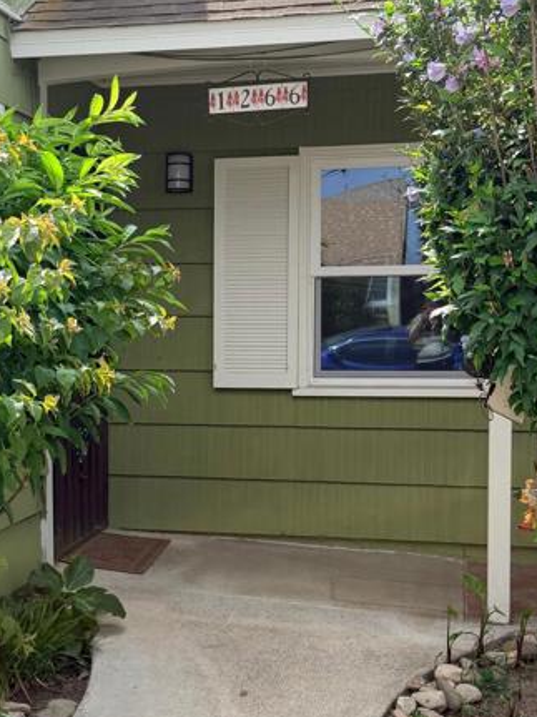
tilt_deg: -4.4
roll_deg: +0.1
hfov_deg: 25.4
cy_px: 396
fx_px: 1180
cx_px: 155
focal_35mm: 57
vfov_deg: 33.8
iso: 100
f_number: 1.78
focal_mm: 6.76
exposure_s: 1/3021
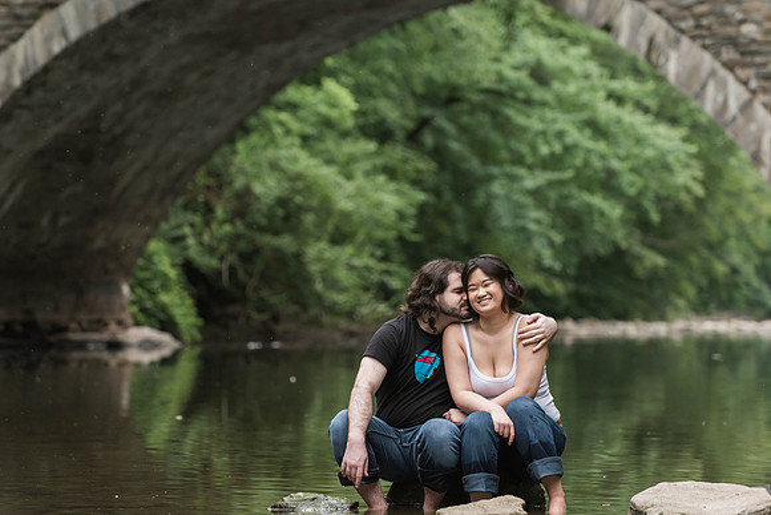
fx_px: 3062
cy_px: 256
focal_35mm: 143
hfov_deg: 14.4
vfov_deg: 9.6
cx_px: 385
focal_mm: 140
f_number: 4
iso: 1600
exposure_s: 1/250
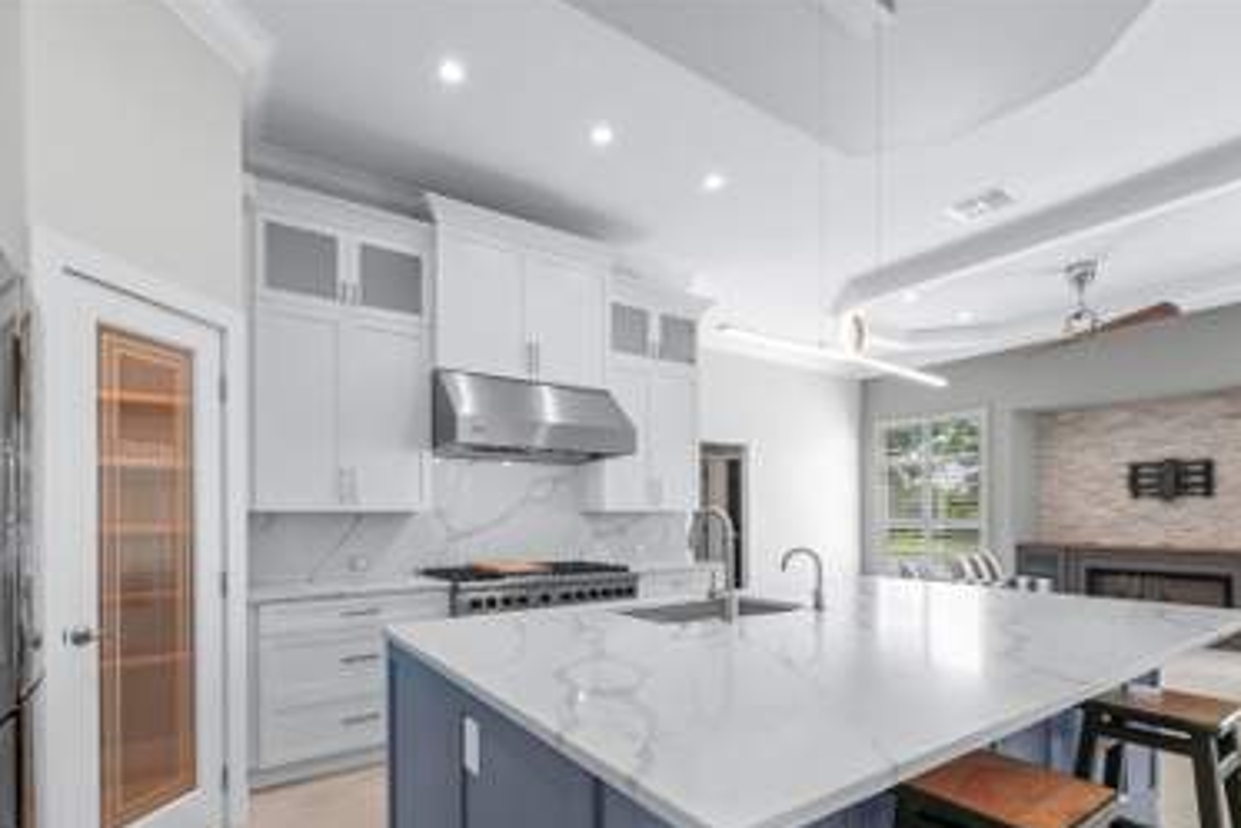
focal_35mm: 18
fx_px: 621
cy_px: 519
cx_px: 579
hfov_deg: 89.9
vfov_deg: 66.4
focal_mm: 14
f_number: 11
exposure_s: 1/6
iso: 400
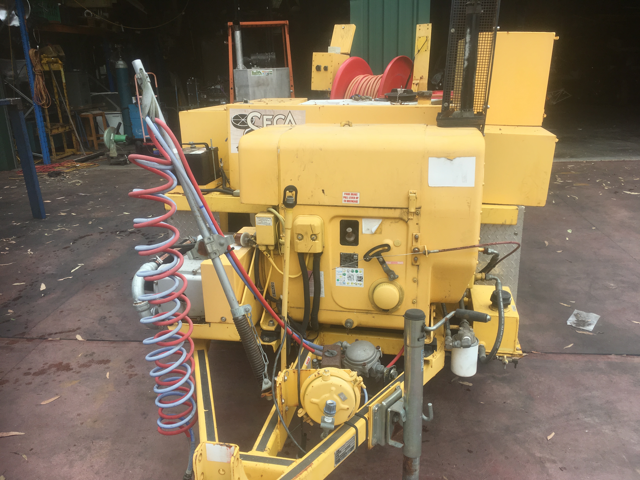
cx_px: 320
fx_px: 536
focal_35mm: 29
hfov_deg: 61.7
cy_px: 240
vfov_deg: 48.2
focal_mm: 4.15
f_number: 2.2
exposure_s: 1/527
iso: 25
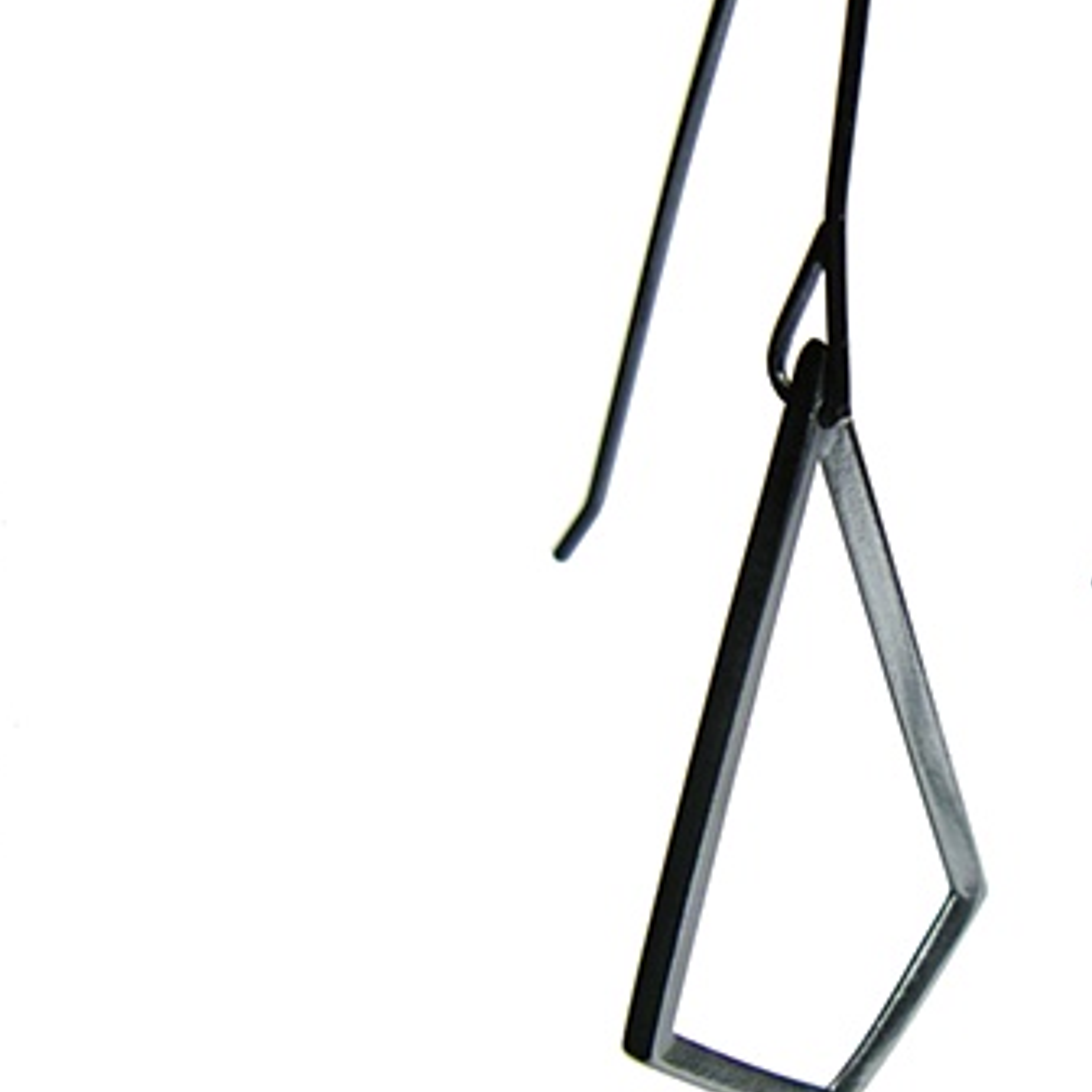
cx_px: 916
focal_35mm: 64
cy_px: 518
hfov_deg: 26.3
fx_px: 2284
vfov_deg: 26.9
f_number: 3.3
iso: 64
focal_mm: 6.3
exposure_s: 1/80
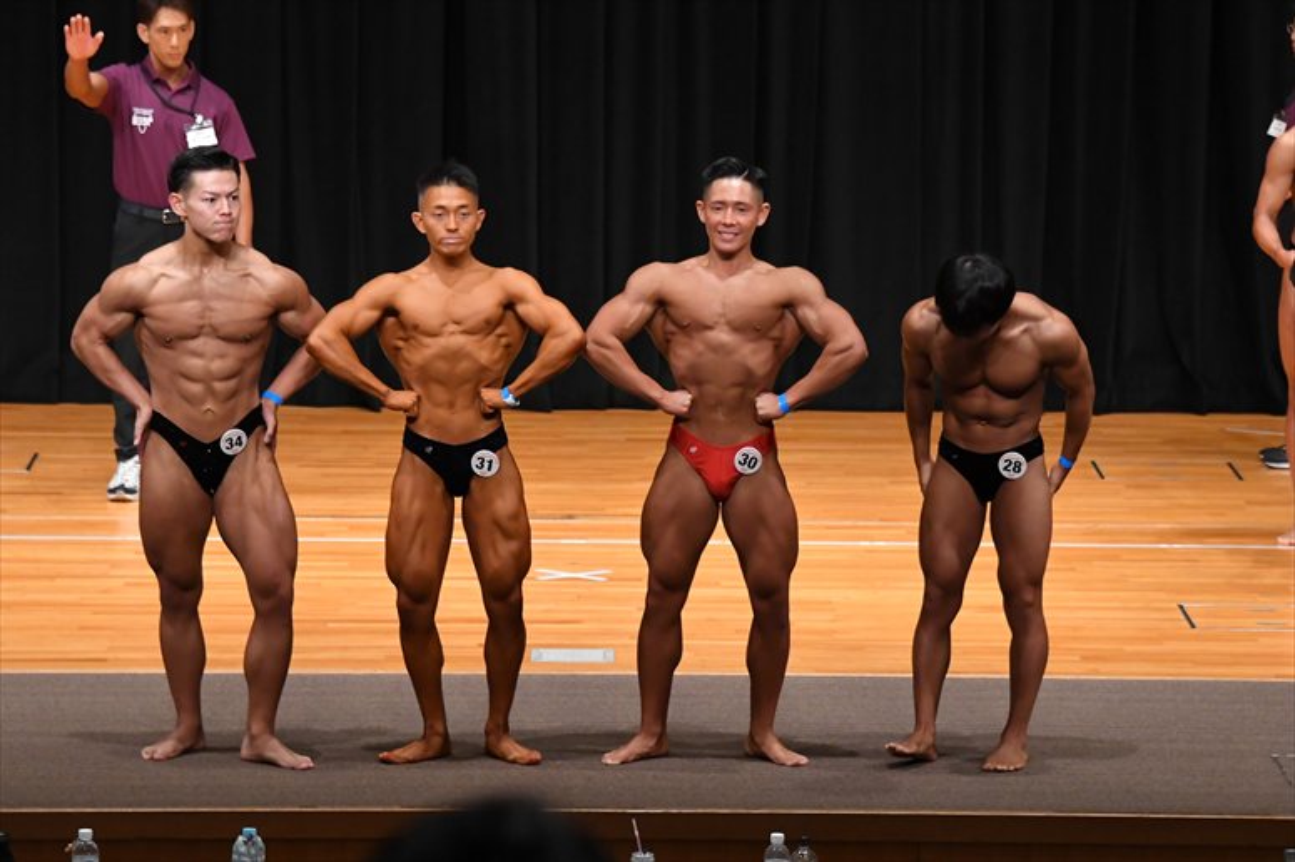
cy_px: 431
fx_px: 6724
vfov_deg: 7.3
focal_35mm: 187
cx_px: 648
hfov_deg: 11.0
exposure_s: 1/400
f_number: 5.6
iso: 4000
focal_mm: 125
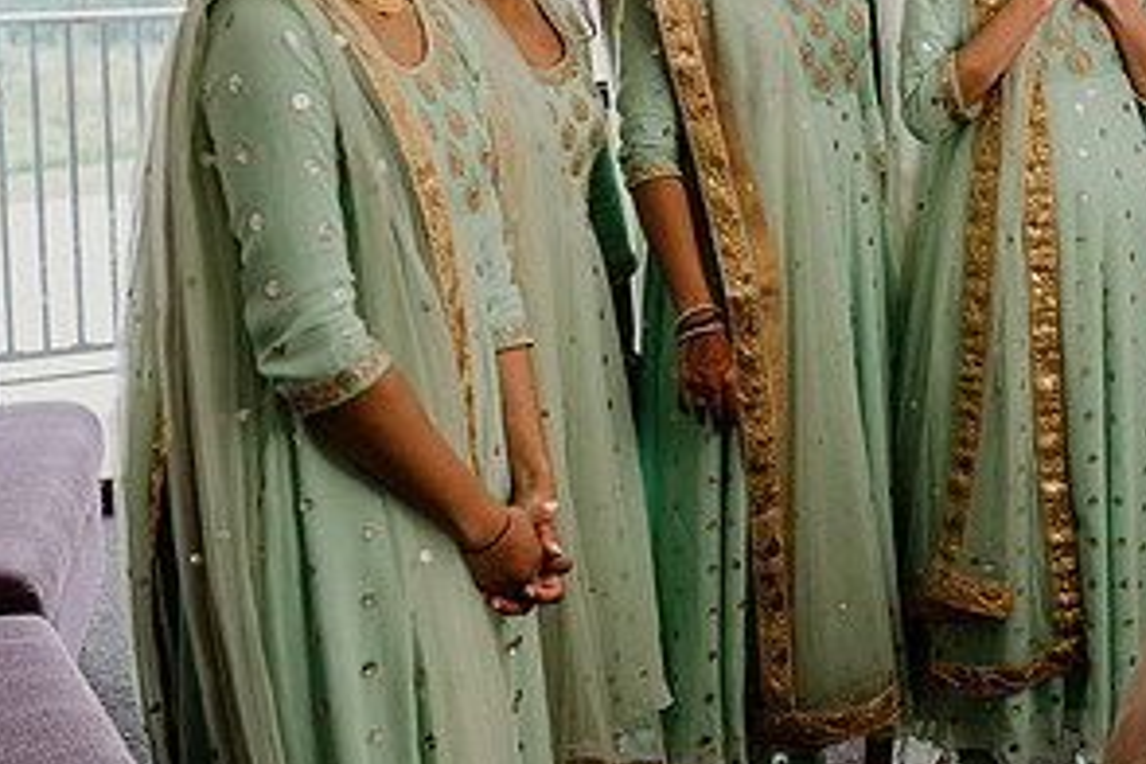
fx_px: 2196
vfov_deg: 19.4
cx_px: 1084
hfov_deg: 27.9
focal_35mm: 69
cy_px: 105
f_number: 3.5
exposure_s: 1/100
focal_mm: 35
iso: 2000
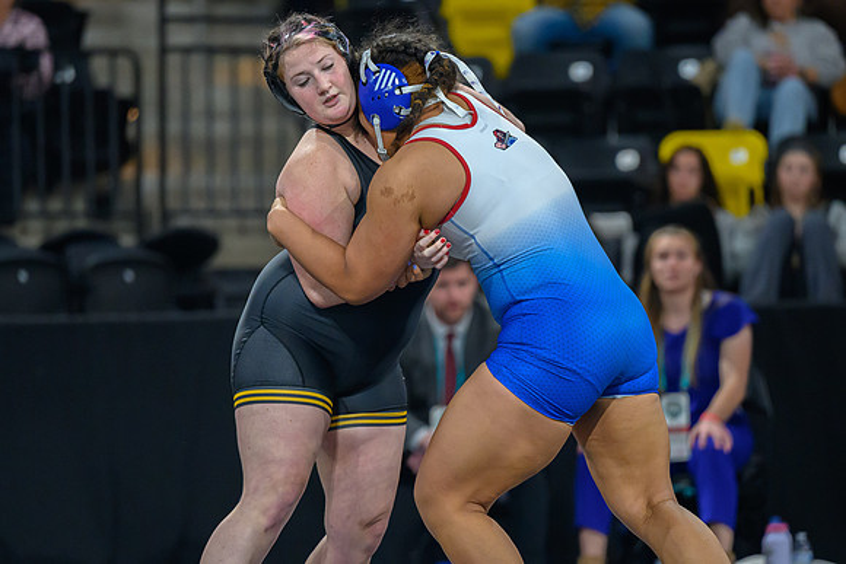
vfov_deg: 4.8
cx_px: 410
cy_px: 282
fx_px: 6669
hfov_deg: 7.3
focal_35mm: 284
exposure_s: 1/800
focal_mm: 200
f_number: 2.8
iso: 4500
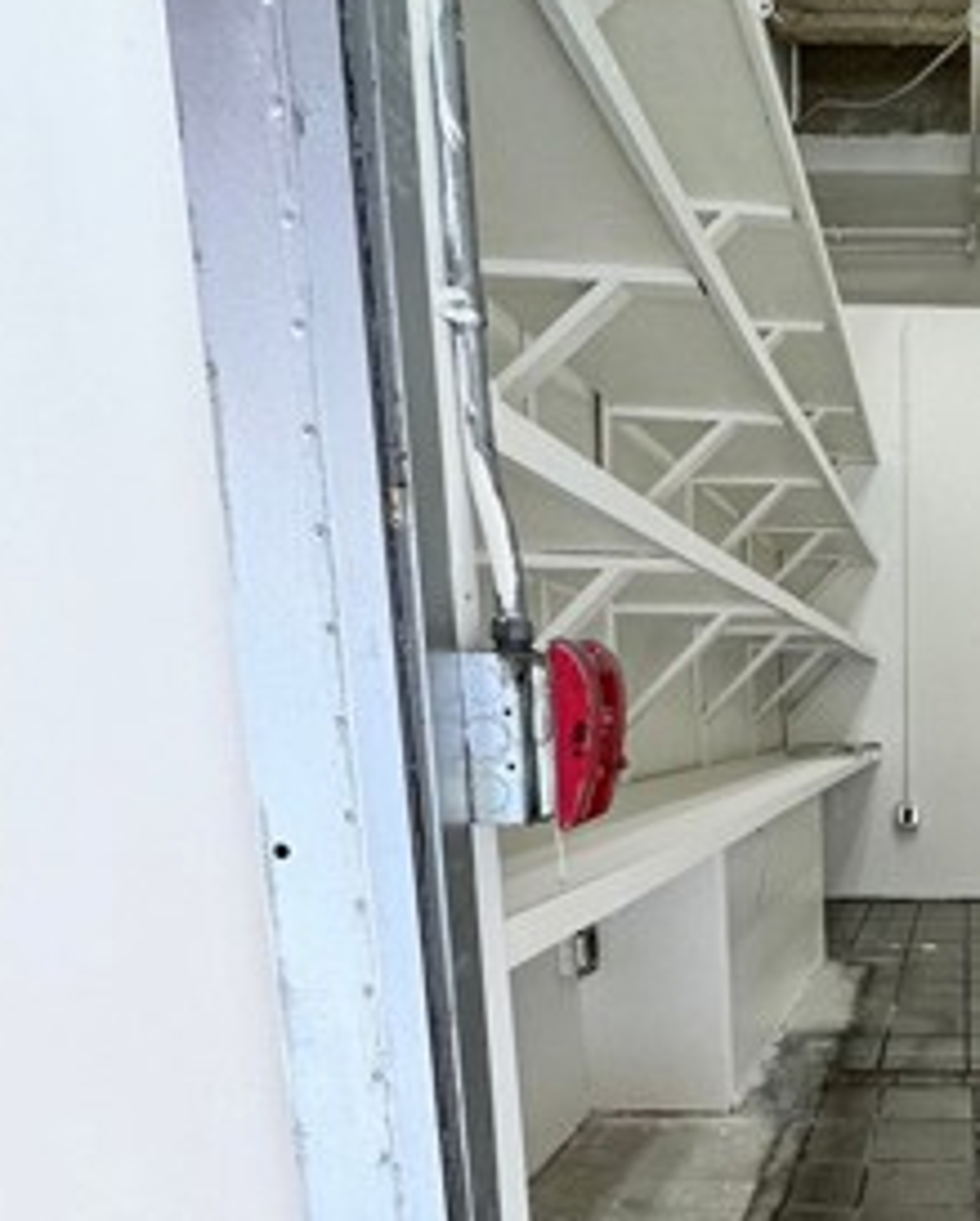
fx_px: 1158
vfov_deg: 52.7
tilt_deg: -11.2
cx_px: 971
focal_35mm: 32
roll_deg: +0.5
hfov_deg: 40.4
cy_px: 939
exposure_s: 1/120
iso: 125
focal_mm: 2.22
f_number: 2.2
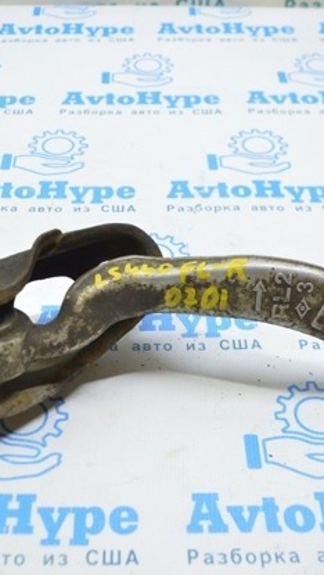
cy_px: 289
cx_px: 122
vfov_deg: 40.7
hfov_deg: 23.6
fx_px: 775
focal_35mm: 51
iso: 400
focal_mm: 21
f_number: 3.8
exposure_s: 1/50
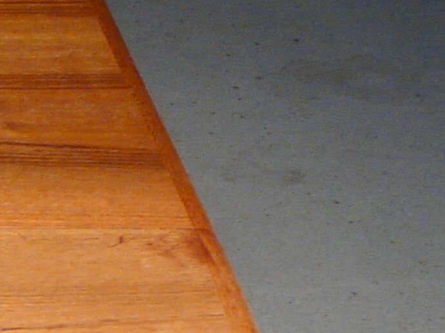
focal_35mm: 133
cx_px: -545
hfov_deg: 12.4
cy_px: 763
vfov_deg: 9.9
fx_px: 1709
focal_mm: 4.6
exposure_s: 1/30
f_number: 2.8
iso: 125
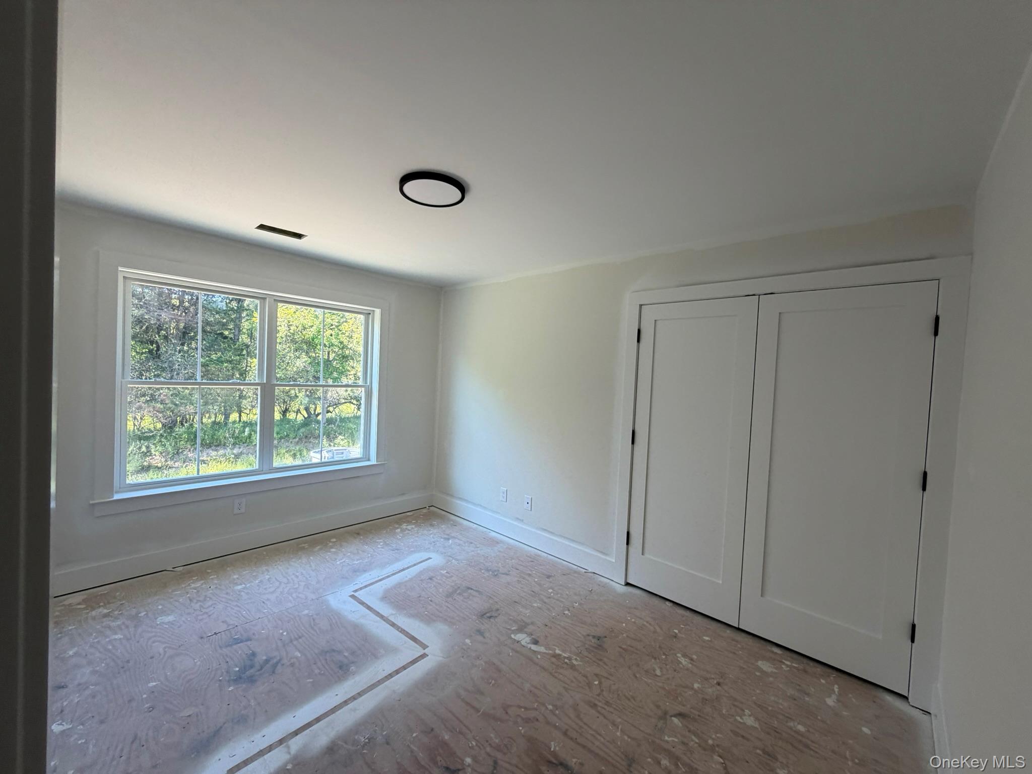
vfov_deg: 85.7
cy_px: 387
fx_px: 417
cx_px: 516
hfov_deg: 102.1
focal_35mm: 14
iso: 100
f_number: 2.2
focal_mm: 2.22
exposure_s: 1/121
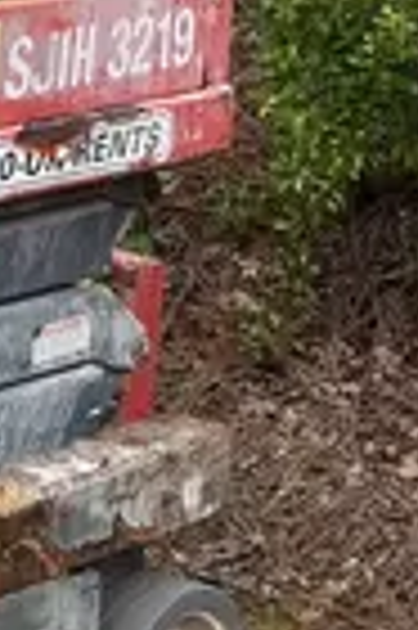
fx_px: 2479
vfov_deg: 14.5
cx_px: -449
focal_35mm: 142
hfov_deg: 9.0
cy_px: 259
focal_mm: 5.1
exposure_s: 1/1036
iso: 50
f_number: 1.6
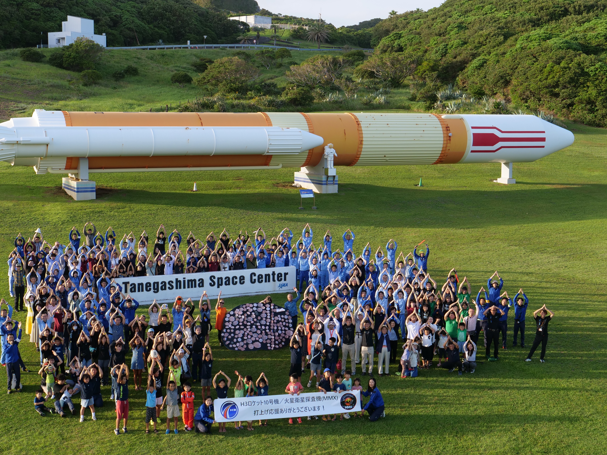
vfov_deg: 27.5
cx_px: 278
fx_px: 929
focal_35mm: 53
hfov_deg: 36.1
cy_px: 213
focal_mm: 22
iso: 200
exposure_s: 1/250
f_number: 5.6
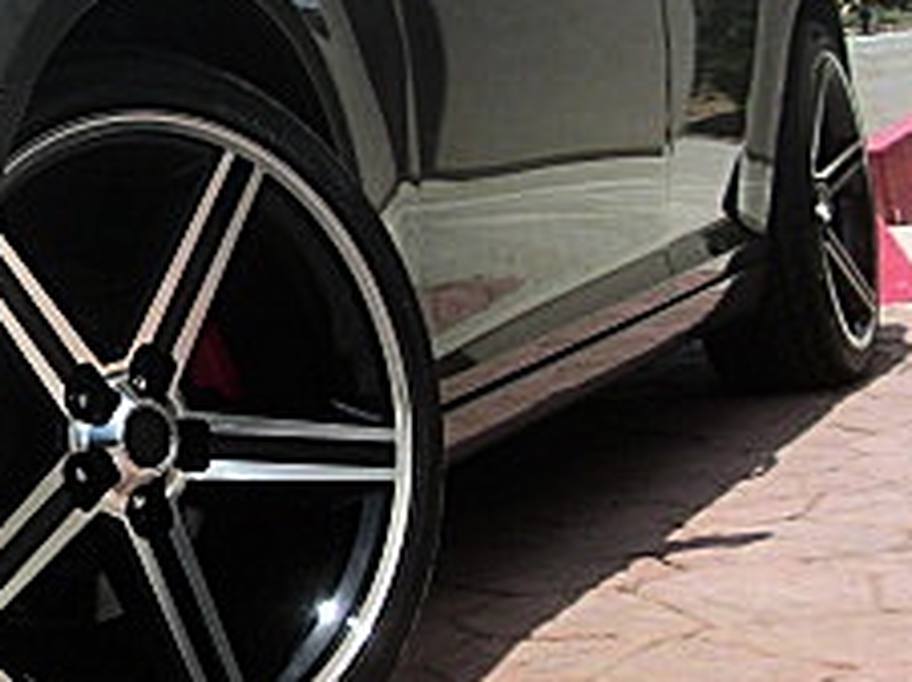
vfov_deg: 14.5
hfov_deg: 18.1
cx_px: -254
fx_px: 2684
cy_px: 404
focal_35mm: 102
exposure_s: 1/1000
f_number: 2.8
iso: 50
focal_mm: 6.3
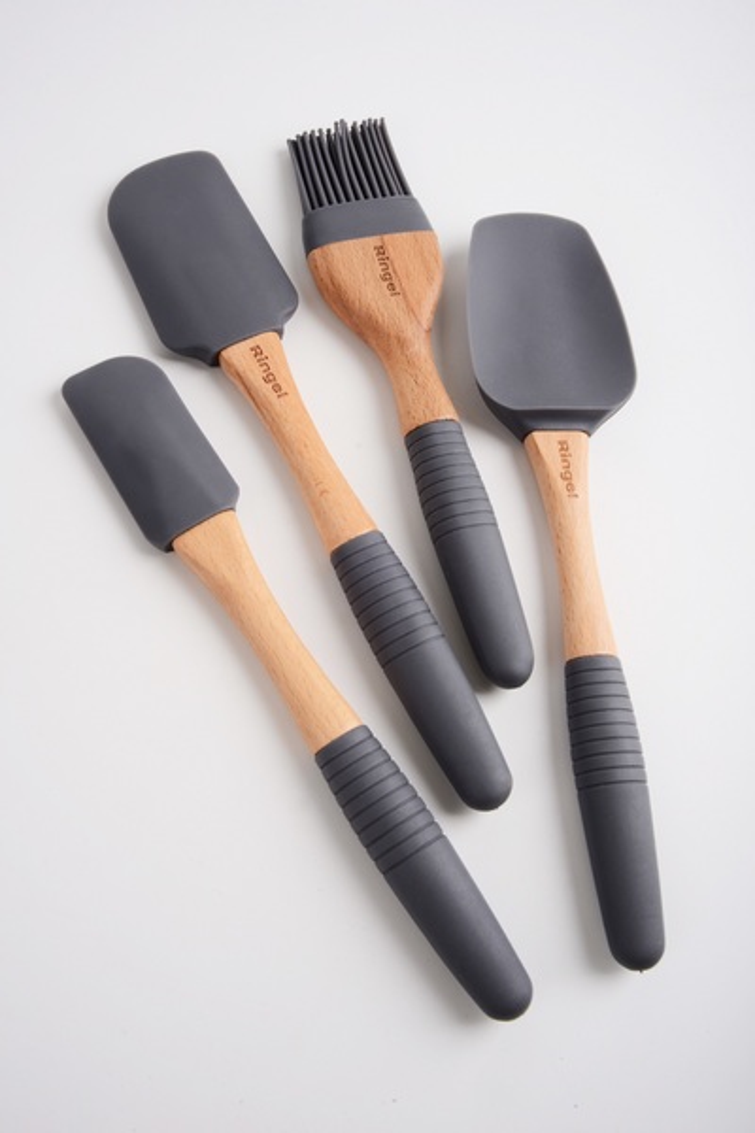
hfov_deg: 35.1
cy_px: 566
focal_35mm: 38
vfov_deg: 50.7
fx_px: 1195
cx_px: 378
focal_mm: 38
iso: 100
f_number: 20
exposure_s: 1/160
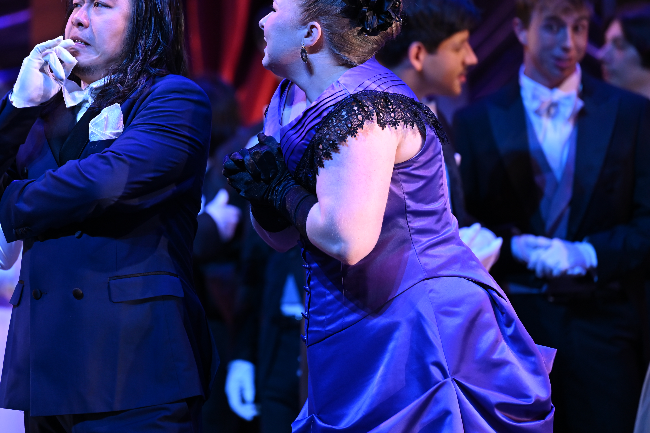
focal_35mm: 285
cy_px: 176
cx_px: 224
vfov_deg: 4.8
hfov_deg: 7.2
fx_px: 5145
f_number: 2.8
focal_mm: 200
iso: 1100
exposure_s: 1/200
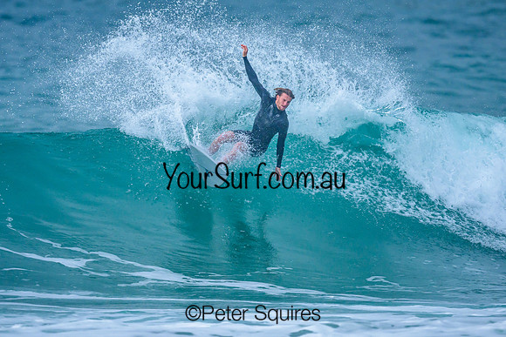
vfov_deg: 1.3
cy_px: 144
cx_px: 218
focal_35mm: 1094
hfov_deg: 1.9
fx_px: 15385
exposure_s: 1/2000
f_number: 6.3
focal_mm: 800
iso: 720
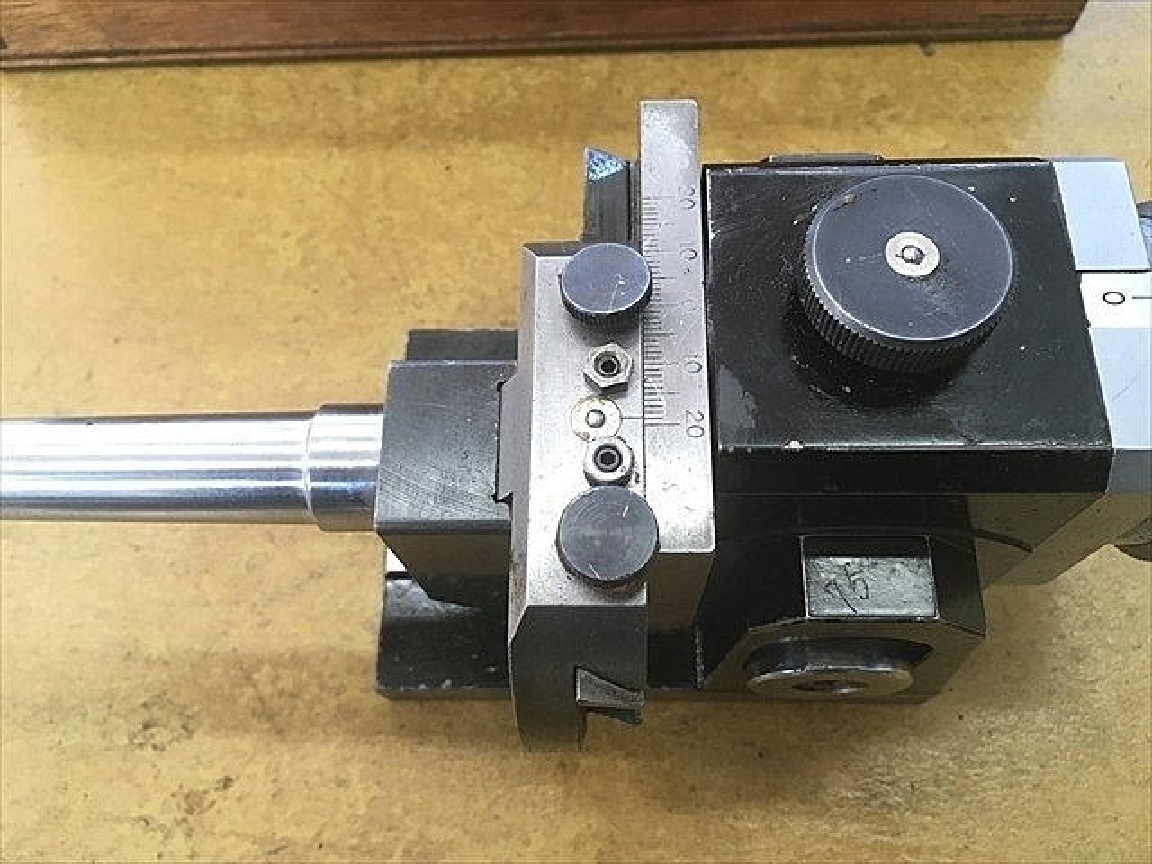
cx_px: 576
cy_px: 432
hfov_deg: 61.7
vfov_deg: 48.2
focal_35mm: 29
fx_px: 965
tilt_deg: -67.3
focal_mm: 4.15
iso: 100
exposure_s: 1/30
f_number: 2.2
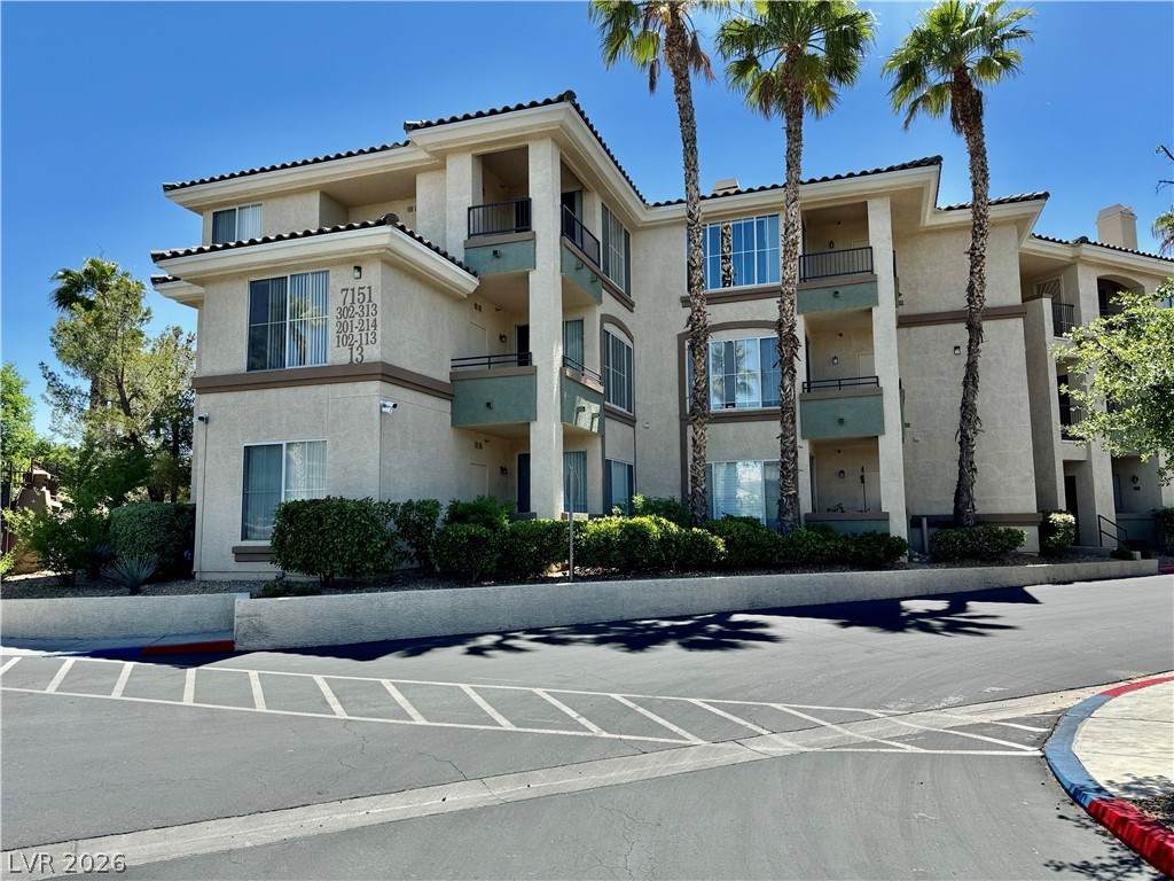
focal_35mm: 24
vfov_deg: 56.8
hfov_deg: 71.6
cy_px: 440
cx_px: 587
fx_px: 814
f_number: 1.78
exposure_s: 1/2506
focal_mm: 6.76
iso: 80
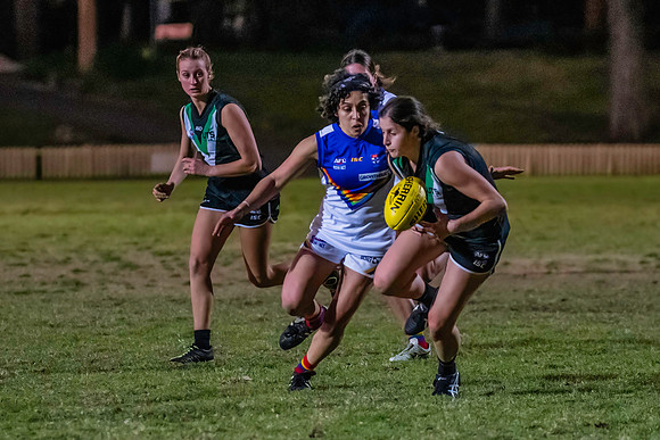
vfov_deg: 4.3
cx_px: 333
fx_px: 5887
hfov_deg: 6.4
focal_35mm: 321
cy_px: 298
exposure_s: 1/1250
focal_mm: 145
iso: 10000
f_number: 2.8
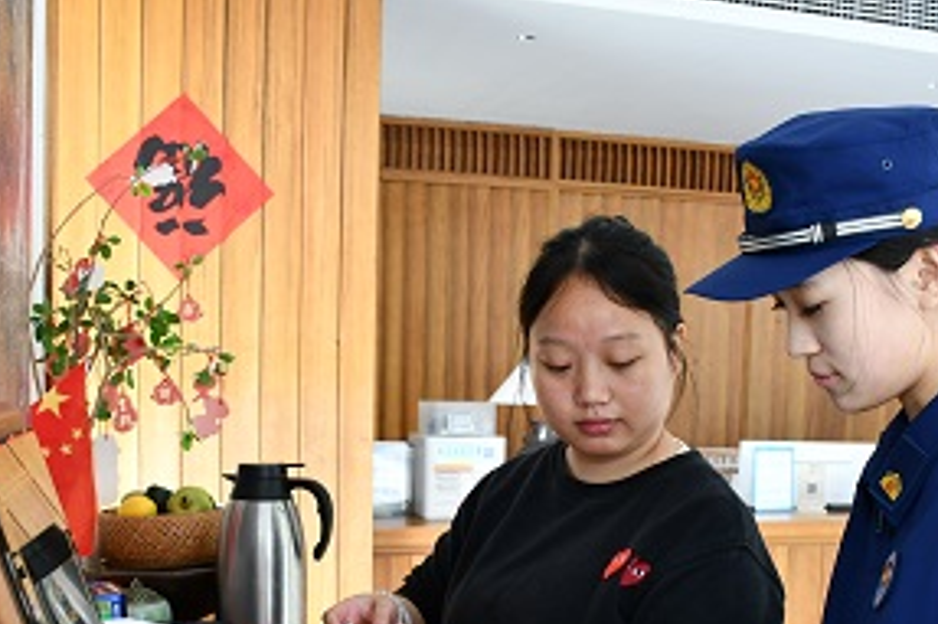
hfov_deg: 41.9
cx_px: 516
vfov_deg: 27.9
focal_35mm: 47
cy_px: 511
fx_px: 1224
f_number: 4
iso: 640
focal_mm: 18
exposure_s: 1/60
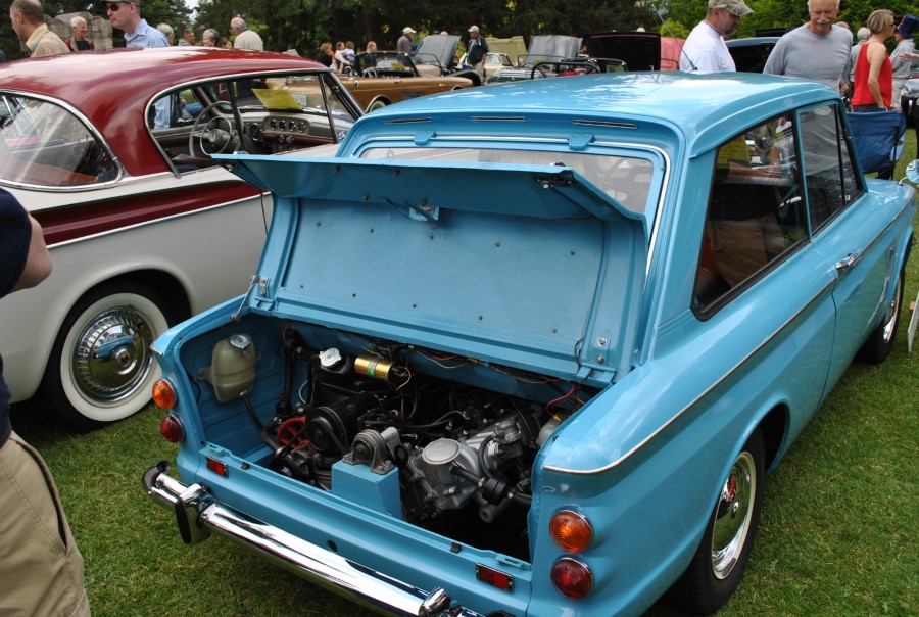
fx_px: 844
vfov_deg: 40.1
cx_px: 460
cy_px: 308
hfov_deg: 57.1
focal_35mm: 33
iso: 100
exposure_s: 1/160
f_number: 6.3
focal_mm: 22
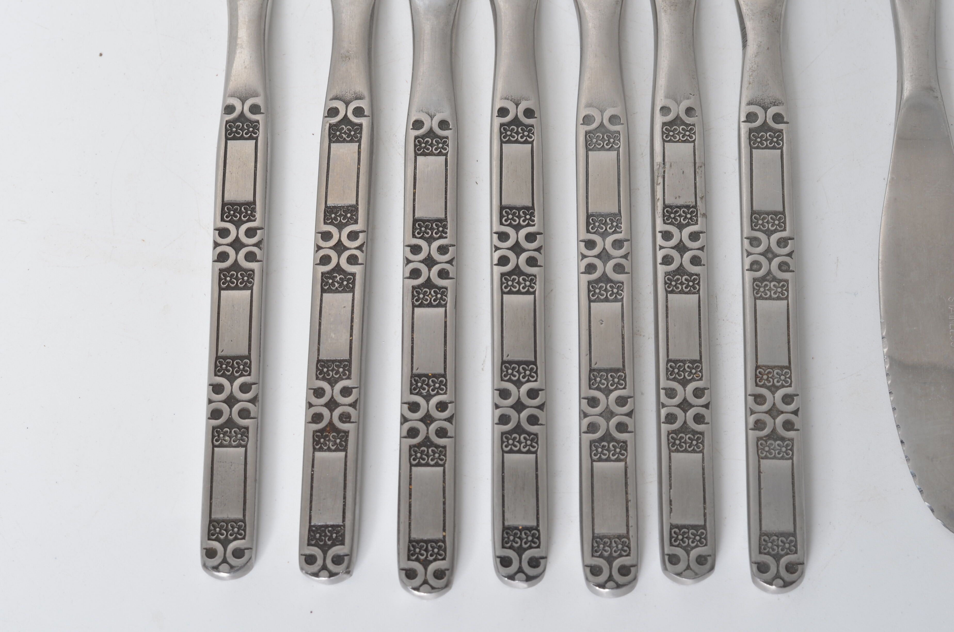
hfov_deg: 27.0
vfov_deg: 18.1
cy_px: 316
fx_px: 1983
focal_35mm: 75
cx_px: 477
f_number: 11
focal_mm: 50
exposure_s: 1/125
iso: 100
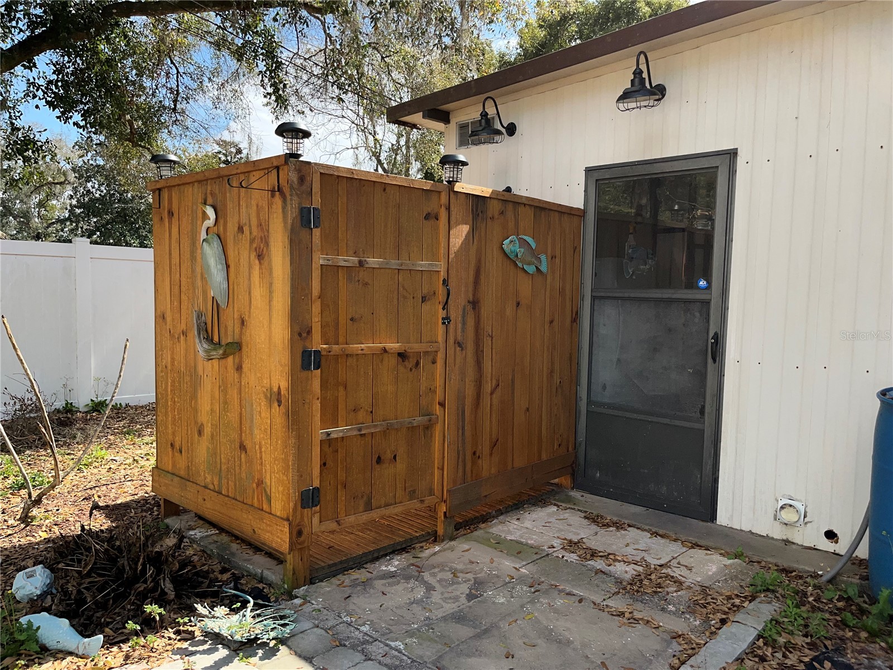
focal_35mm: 26
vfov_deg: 53.1
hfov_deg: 67.3
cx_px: 446
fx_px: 671
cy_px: 335
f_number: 1.6
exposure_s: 1/2967
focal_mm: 5.1
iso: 32
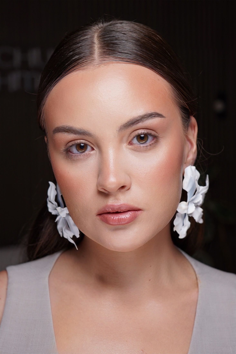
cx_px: 118
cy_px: 177
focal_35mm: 78
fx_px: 767
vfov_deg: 26.0
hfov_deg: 17.5
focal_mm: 52
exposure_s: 1/25
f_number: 5
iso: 100
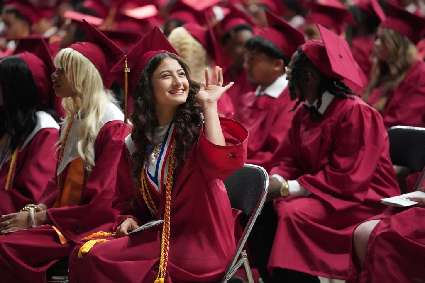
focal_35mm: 174
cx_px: 212
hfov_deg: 11.8
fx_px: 2054
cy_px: 142
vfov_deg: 7.9
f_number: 3.2
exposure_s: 1/200
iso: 12800
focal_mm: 174
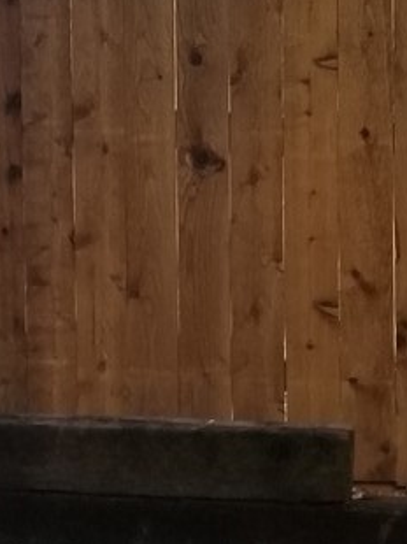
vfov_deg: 11.5
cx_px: -89
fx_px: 2700
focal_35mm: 172
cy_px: 314
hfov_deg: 8.5
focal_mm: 4.3
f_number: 1.7
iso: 50
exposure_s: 1/608
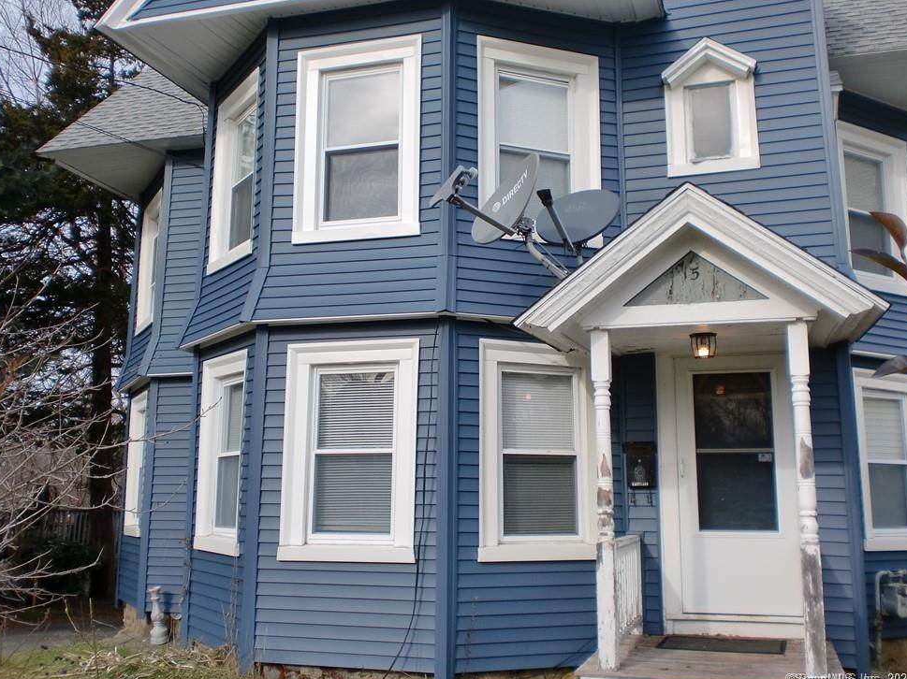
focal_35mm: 37
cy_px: 328
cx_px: 441
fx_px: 969
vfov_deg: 38.6
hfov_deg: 50.1
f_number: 3.1
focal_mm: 6.3
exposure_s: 1/640
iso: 64
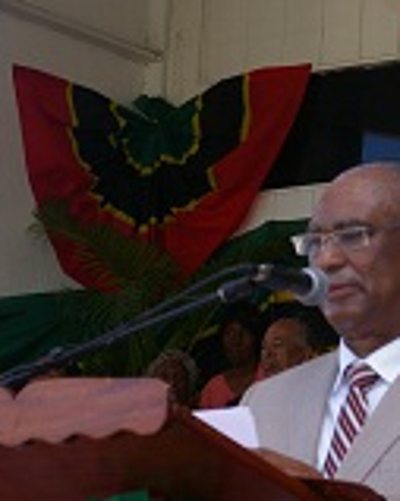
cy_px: 217
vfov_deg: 9.7
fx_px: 2962
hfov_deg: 7.7
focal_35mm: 200
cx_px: 287
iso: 400
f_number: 9.5
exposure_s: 1/180
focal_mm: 50
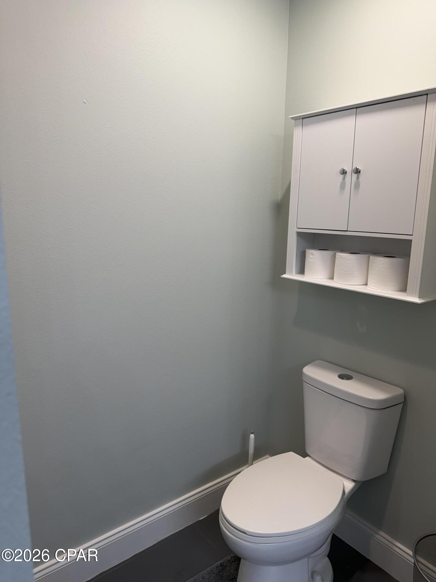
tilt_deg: -10.6
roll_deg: -0.9
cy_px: 291
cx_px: 218
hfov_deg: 56.8
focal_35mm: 24
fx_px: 403
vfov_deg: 71.6
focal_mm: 6.76
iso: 100
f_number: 1.78
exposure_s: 1/120
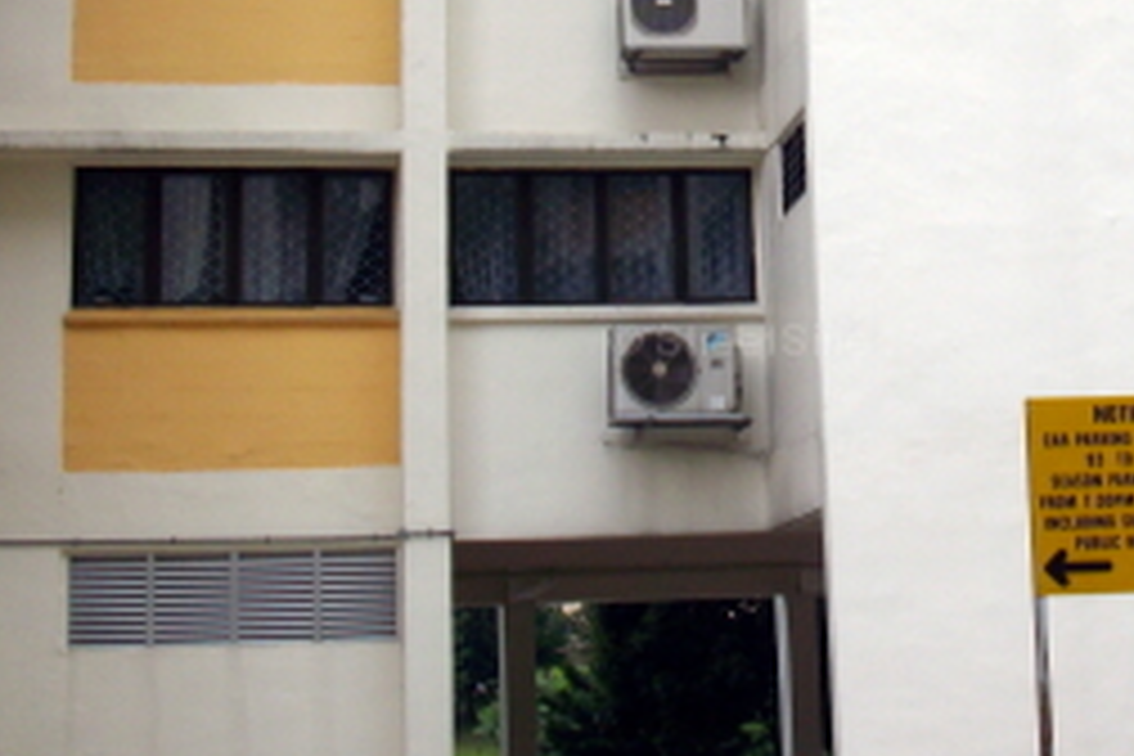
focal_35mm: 84
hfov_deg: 23.7
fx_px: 2646
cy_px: -104
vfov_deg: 15.8
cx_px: 945
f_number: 5.6
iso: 80
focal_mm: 6.2
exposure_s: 1/80
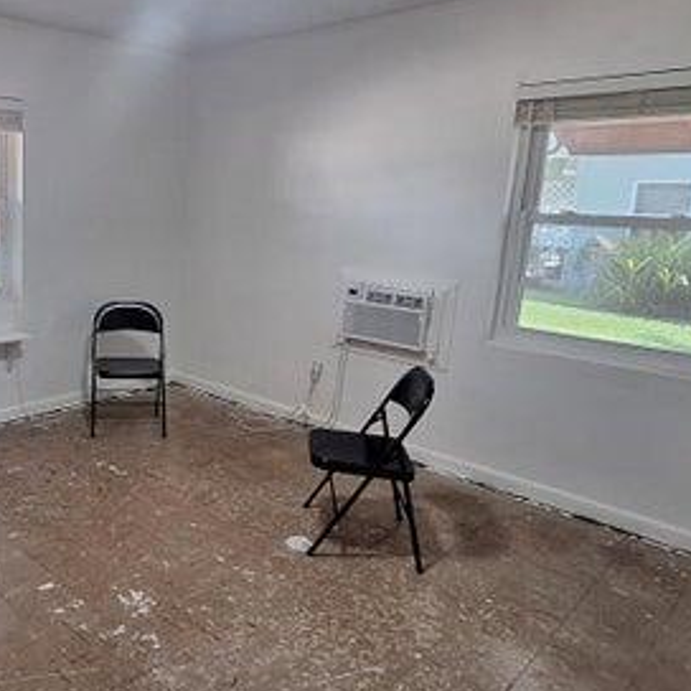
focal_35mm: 27
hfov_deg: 53.8
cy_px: 300
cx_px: 109
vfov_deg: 58.9
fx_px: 610
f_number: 2.2
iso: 125
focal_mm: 1.74
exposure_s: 1/40
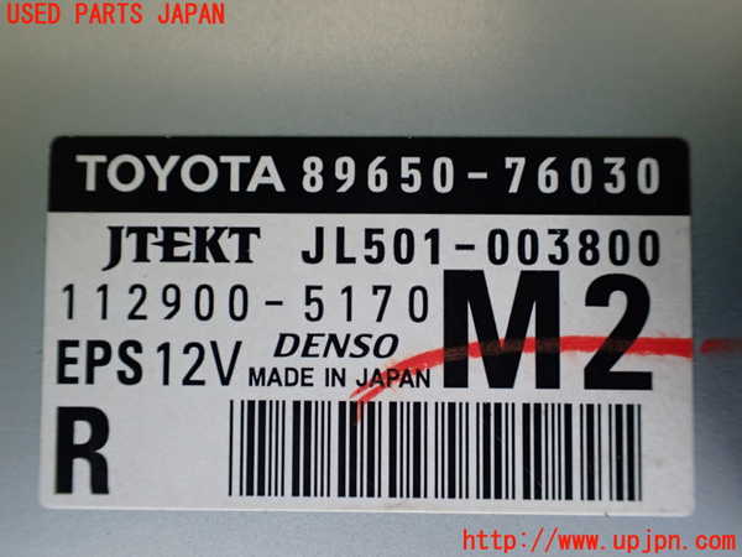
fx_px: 643
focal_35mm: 30
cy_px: 278
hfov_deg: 60.0
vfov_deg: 46.8
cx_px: 371
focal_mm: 5.4
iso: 250
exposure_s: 1/125
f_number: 2.3
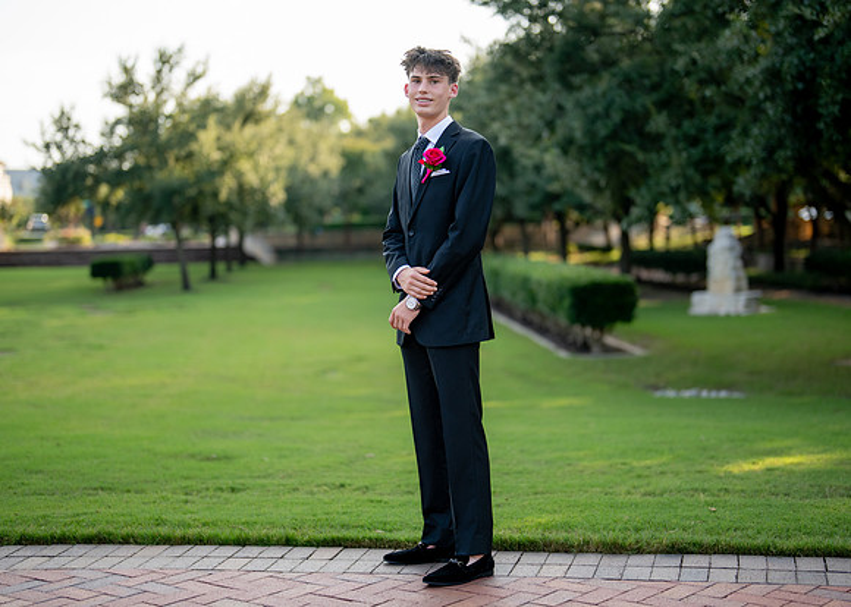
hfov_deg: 33.8
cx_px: 442
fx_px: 1399
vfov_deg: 24.5
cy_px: 301
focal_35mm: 58
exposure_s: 1/2000
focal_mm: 50
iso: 200
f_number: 1.2
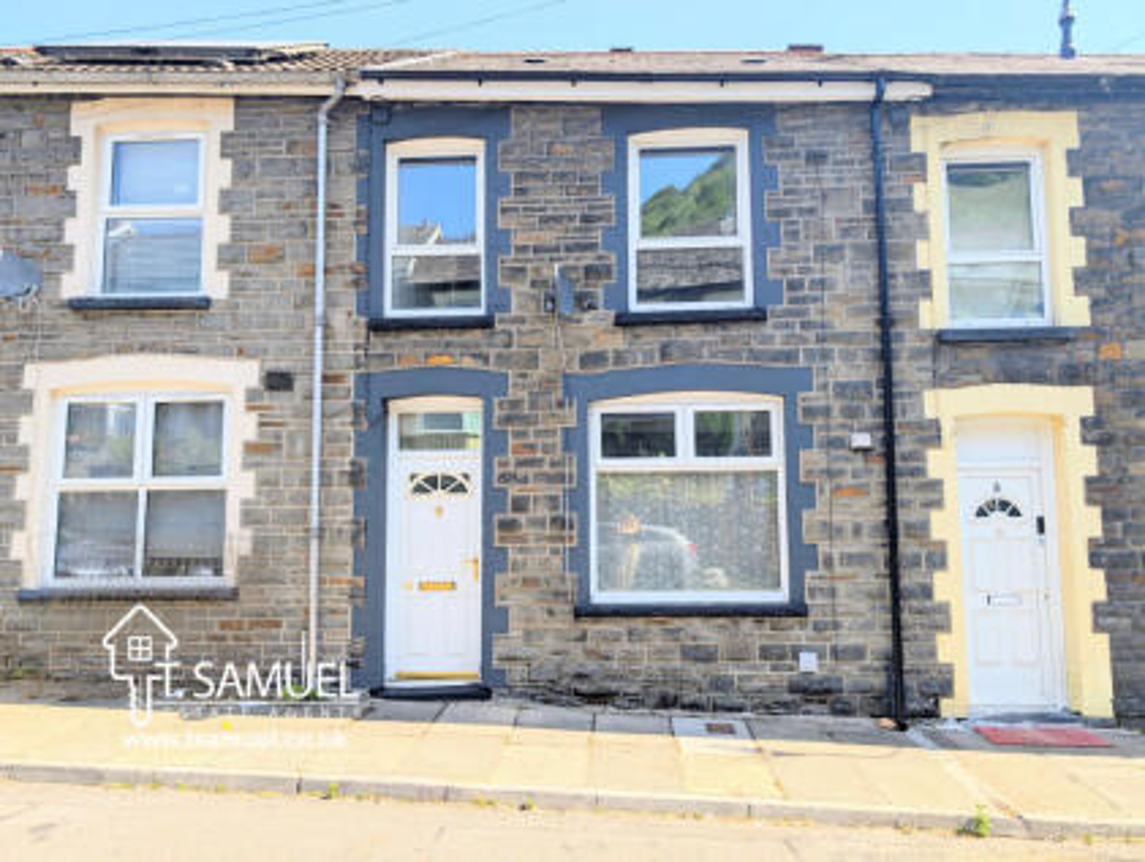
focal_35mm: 24
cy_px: 431
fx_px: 795
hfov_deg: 71.5
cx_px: 572
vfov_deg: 56.9
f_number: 1.68
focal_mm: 6.9
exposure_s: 1/546
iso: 21
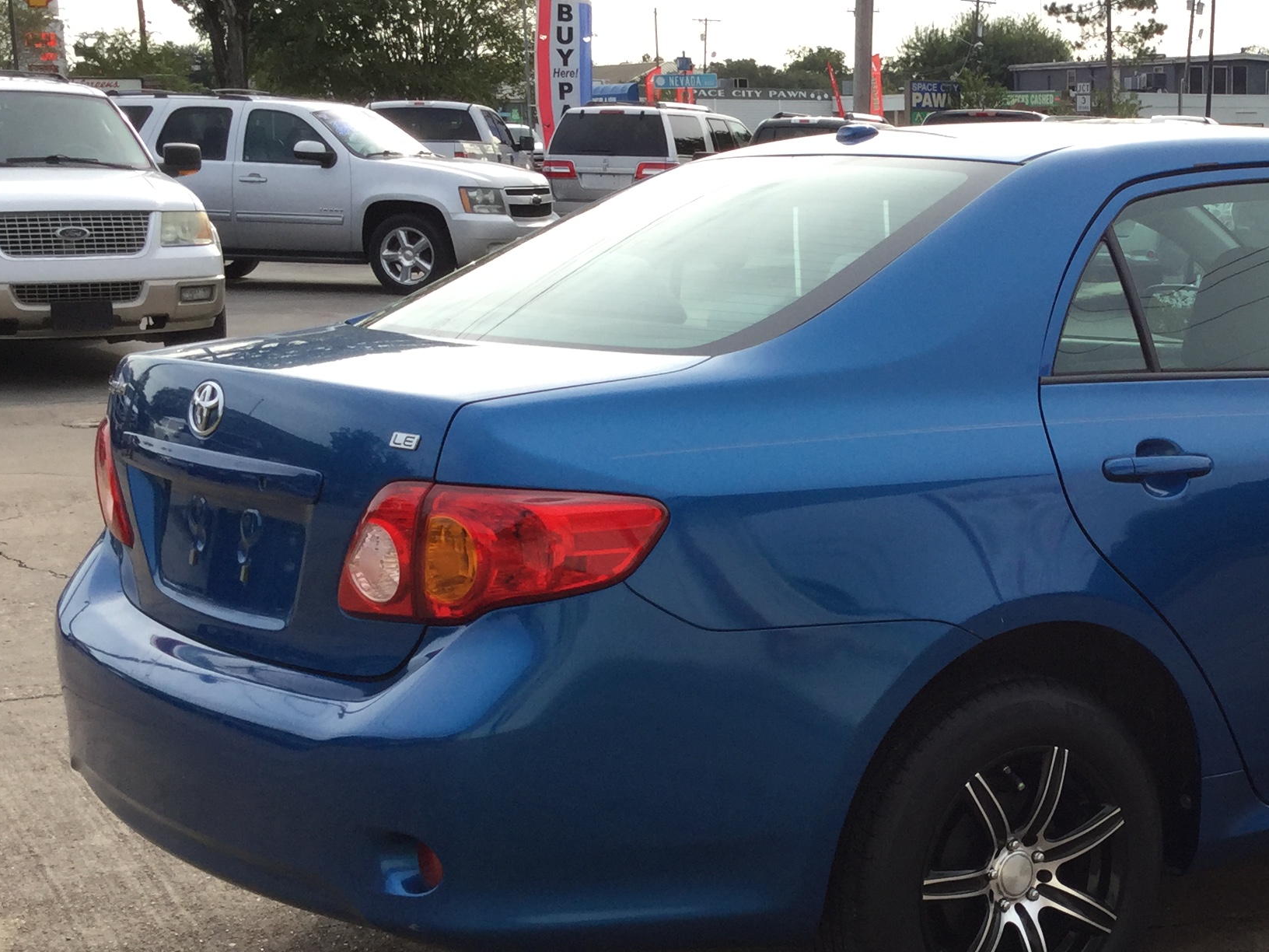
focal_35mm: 62
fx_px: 2273
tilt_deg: -13.0
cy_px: 628
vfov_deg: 23.6
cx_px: 1090
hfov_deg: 30.1
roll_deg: -1.5
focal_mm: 3.3
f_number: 2.4
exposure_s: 1/440
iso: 25
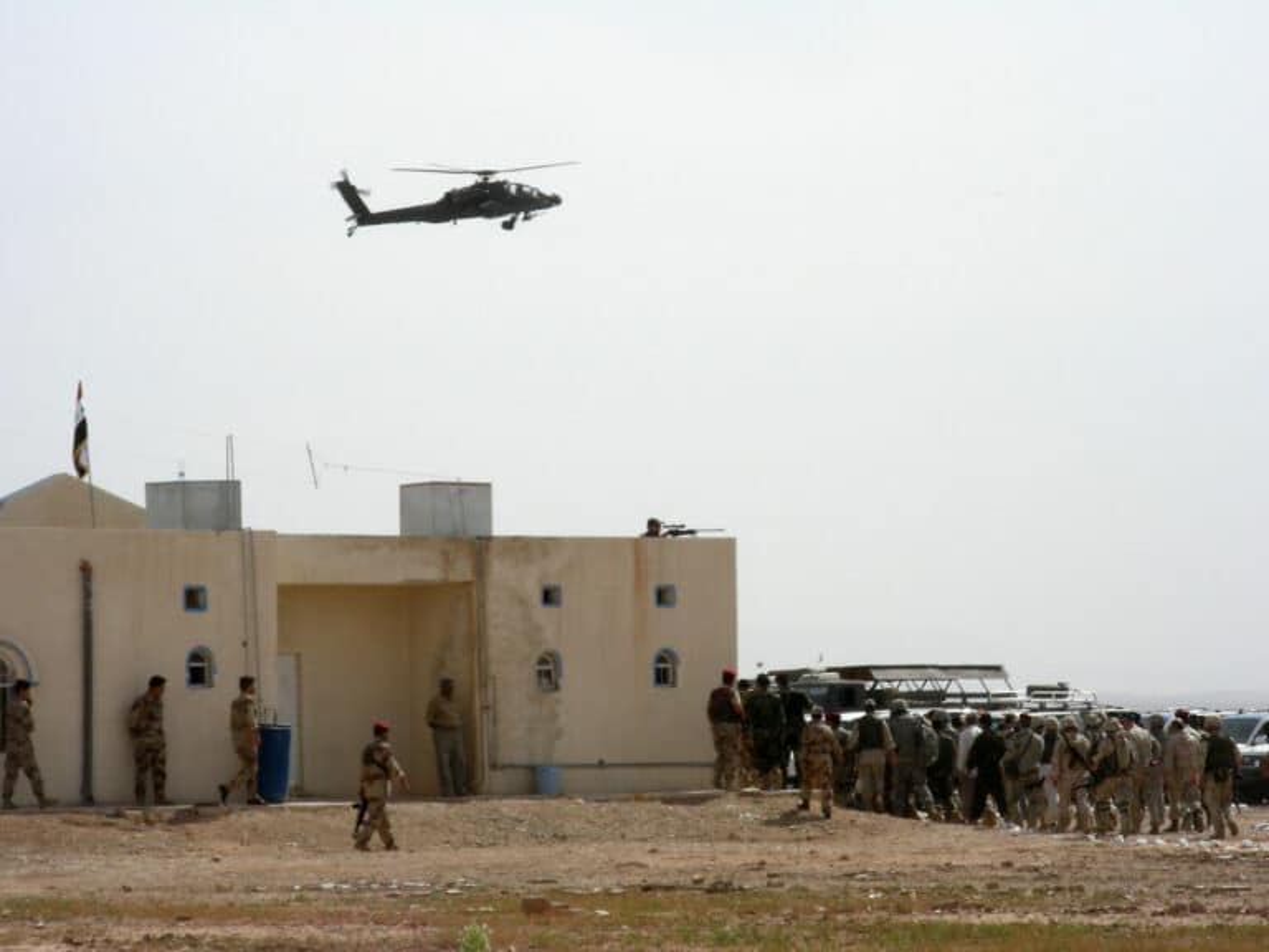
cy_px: 476
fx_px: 5426
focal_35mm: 148
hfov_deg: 13.3
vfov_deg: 10.0
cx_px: 634
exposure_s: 1/443
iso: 50
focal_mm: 24.7
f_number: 6.8
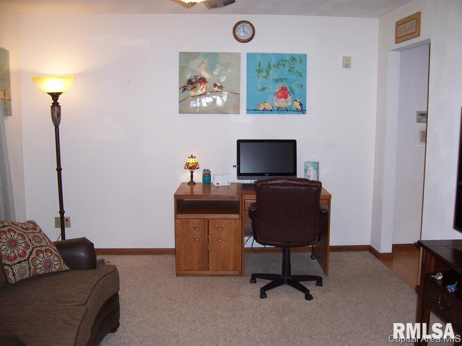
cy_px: 173
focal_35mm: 36
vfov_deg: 39.7
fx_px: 480
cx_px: 231
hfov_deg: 51.4
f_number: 3
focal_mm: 6
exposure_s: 1/60
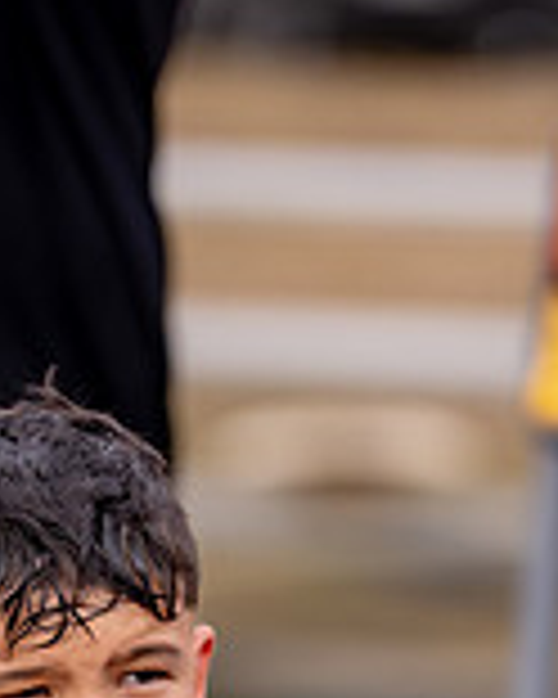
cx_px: 68
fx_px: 15813
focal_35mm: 766
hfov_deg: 2.0
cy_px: 905
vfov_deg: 2.5
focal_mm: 200
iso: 100
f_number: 2.8
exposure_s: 1/1600
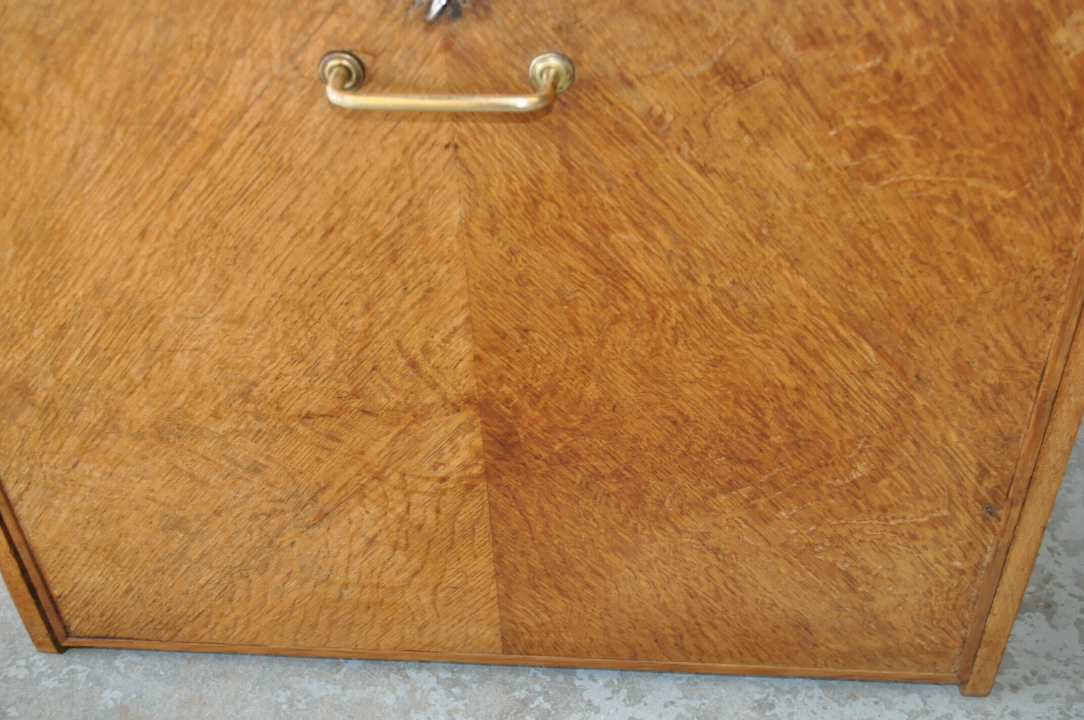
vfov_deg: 30.8
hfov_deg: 45.0
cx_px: 542
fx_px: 1308
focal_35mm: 44
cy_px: 360
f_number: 4.5
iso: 800
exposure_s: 1/60
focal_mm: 29
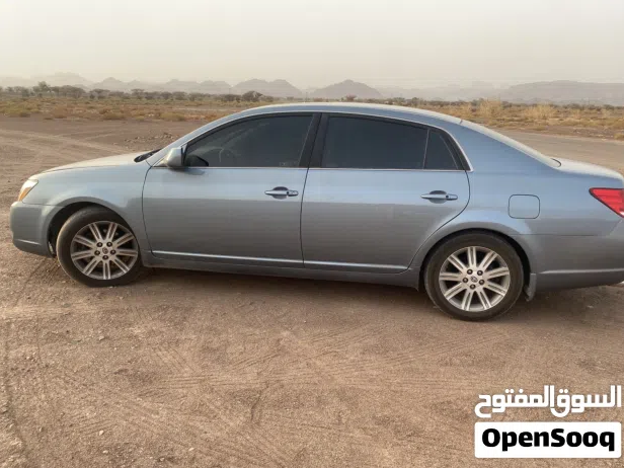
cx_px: 322
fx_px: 487
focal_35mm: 27
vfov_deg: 51.4
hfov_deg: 65.3
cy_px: 239
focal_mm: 4.25
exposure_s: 1/289
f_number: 1.8
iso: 32
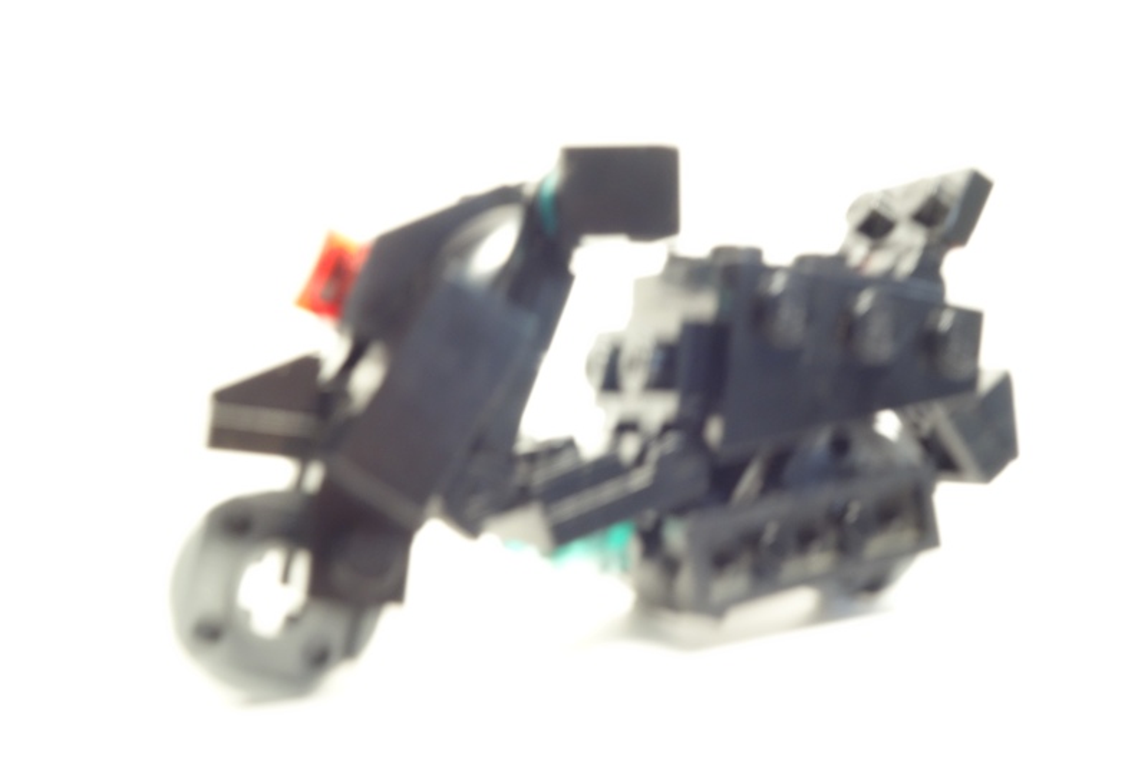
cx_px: 574
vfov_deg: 29.9
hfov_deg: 43.6
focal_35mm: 45
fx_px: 1435
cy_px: 382
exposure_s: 1/6
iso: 640
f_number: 11
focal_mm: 16.78
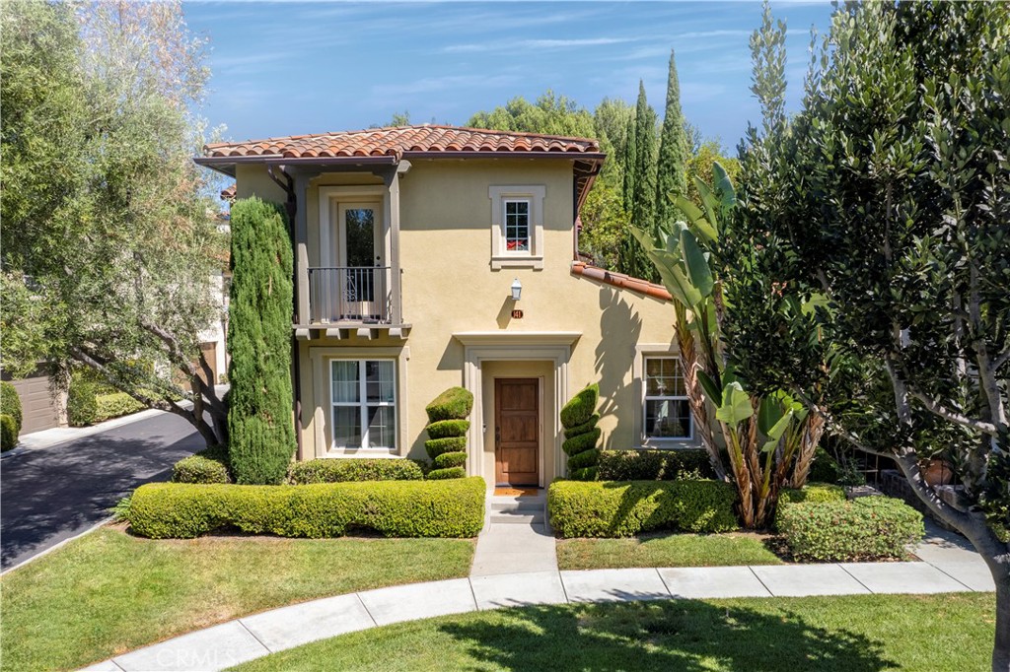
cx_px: 505
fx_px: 617
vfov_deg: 57.2
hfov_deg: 78.6
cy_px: 336
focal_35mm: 22
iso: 100
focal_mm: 8.38
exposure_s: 1/1000
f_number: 2.8
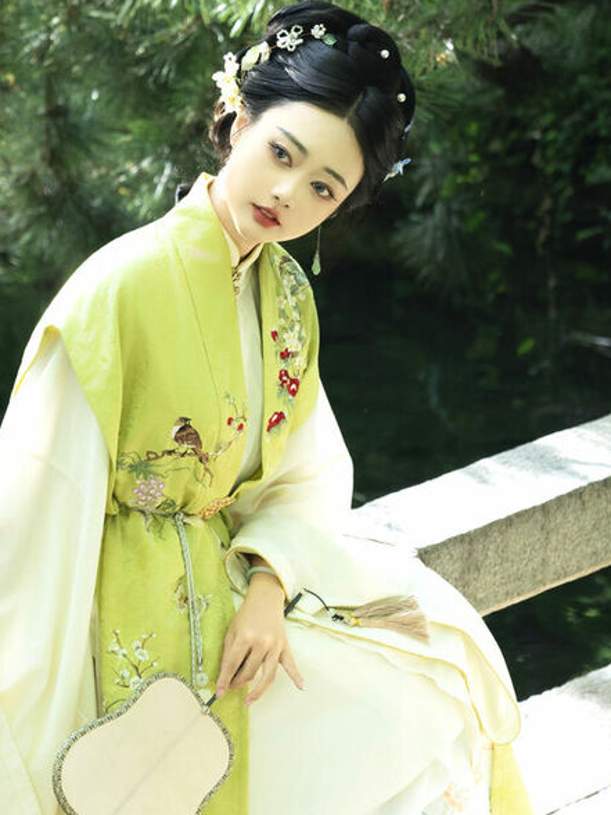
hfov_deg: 5.6
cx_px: 183
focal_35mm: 265
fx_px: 6237
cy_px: 444
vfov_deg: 7.5
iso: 400
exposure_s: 1/200
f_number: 4
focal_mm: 103
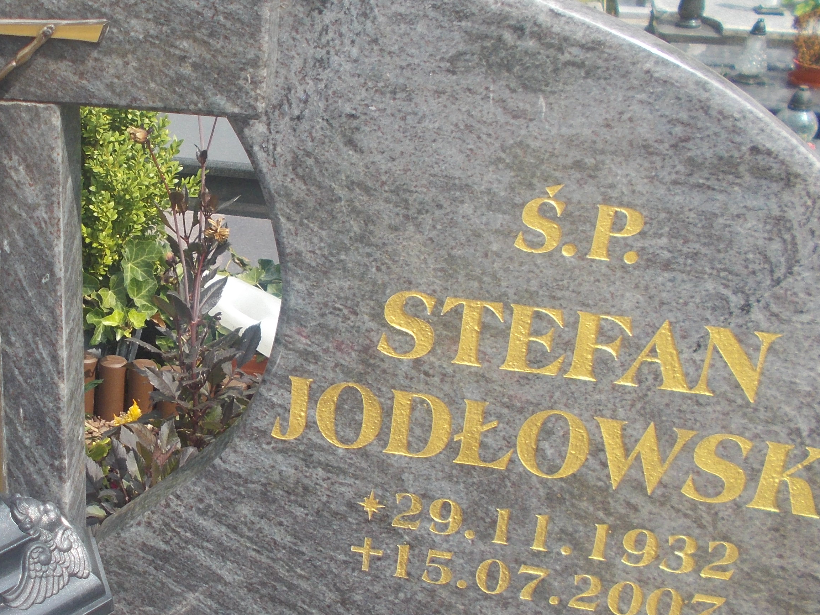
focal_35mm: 52
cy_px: 268
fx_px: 1232
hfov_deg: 35.0
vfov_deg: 28.0
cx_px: 101
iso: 80
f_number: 8
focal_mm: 4.6
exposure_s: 1/100
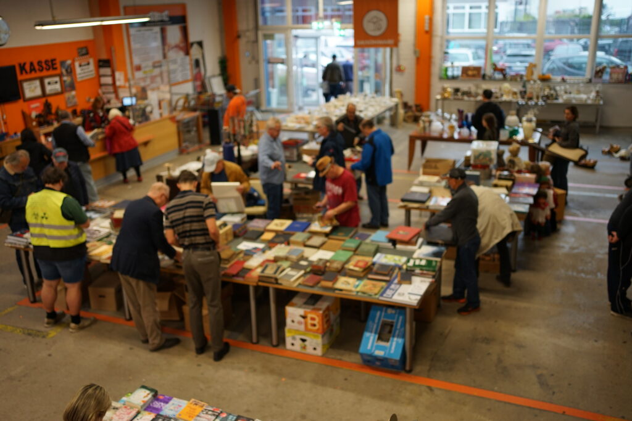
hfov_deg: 54.4
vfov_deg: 37.9
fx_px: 614
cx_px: 316
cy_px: 210
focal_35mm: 35
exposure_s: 1/160
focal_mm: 35
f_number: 2.2
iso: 400
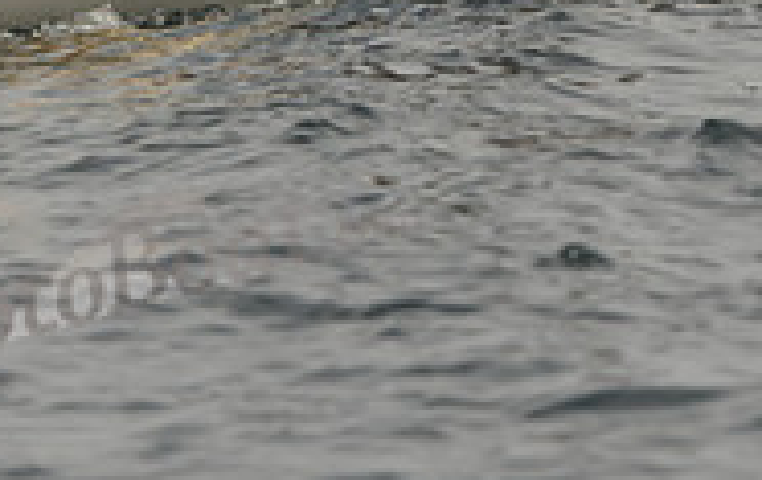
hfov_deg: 2.4
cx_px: 637
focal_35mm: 888
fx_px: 18475
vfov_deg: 1.5
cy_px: -410
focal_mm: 280
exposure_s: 1/1000
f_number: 6.3
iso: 250
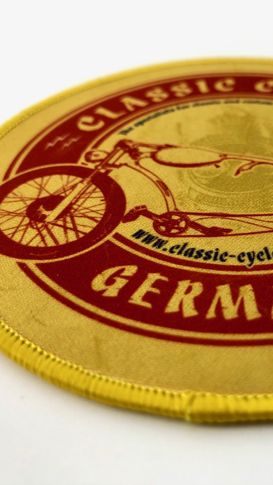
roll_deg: -0.8
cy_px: 243
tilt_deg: -41.0
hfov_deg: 28.0
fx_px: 528
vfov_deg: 49.4
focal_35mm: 41
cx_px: 245
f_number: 1.8
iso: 32
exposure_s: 1/100
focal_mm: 3.99
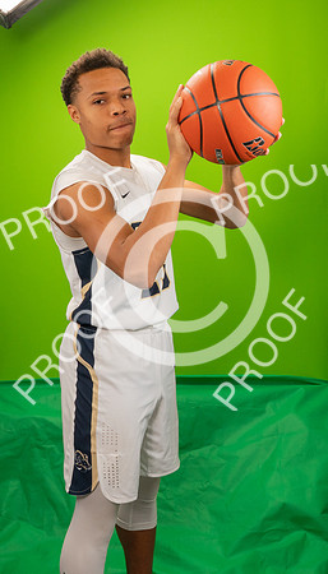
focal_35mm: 47
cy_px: 227
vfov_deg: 43.5
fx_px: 715
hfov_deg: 25.8
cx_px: 135
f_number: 18
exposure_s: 1/60
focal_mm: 24
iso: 800
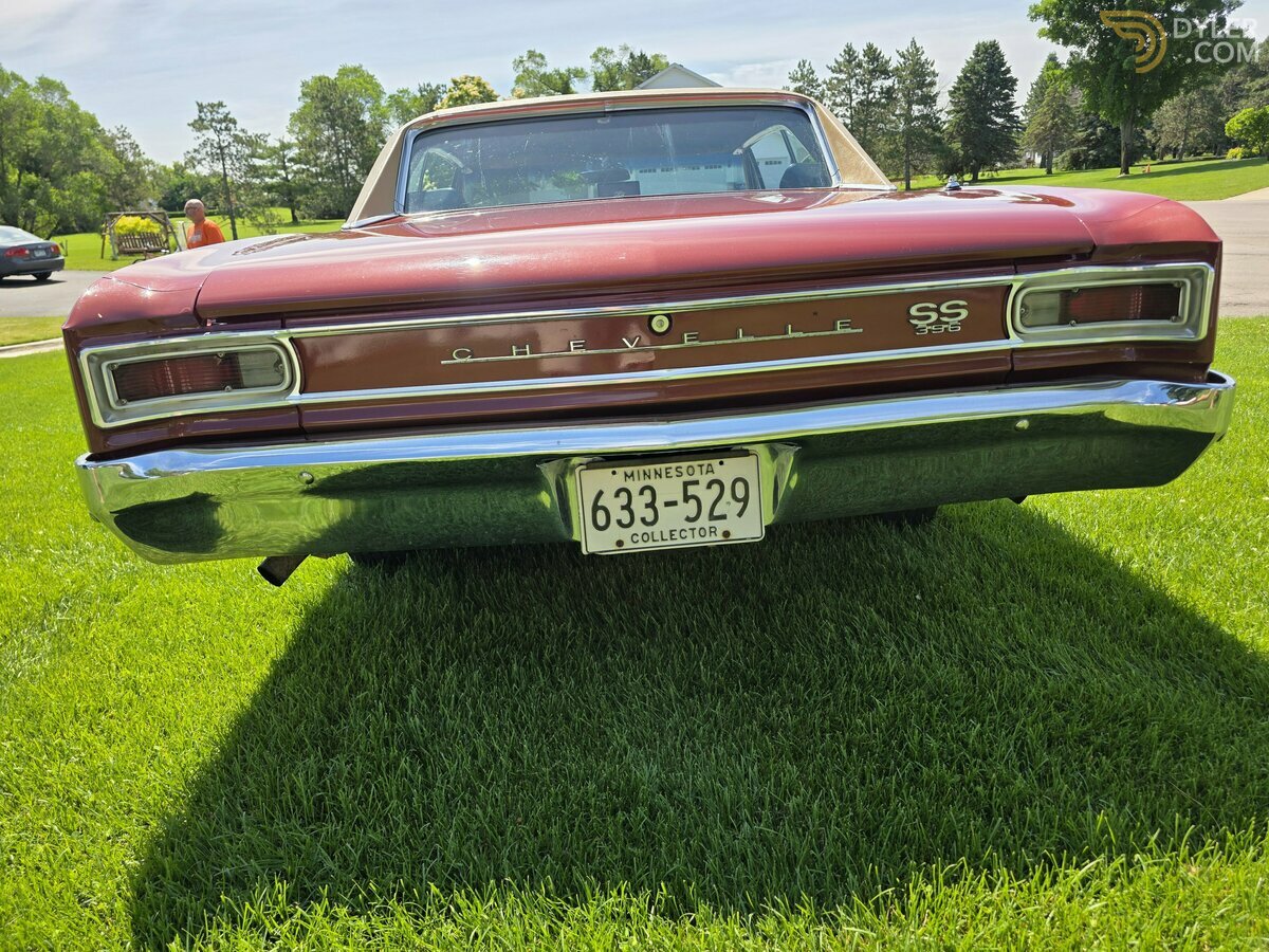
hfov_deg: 73.9
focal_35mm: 23
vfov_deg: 58.9
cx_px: 634
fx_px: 843
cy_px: 476
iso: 80
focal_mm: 6.3
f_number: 1.7
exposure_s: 1/2929
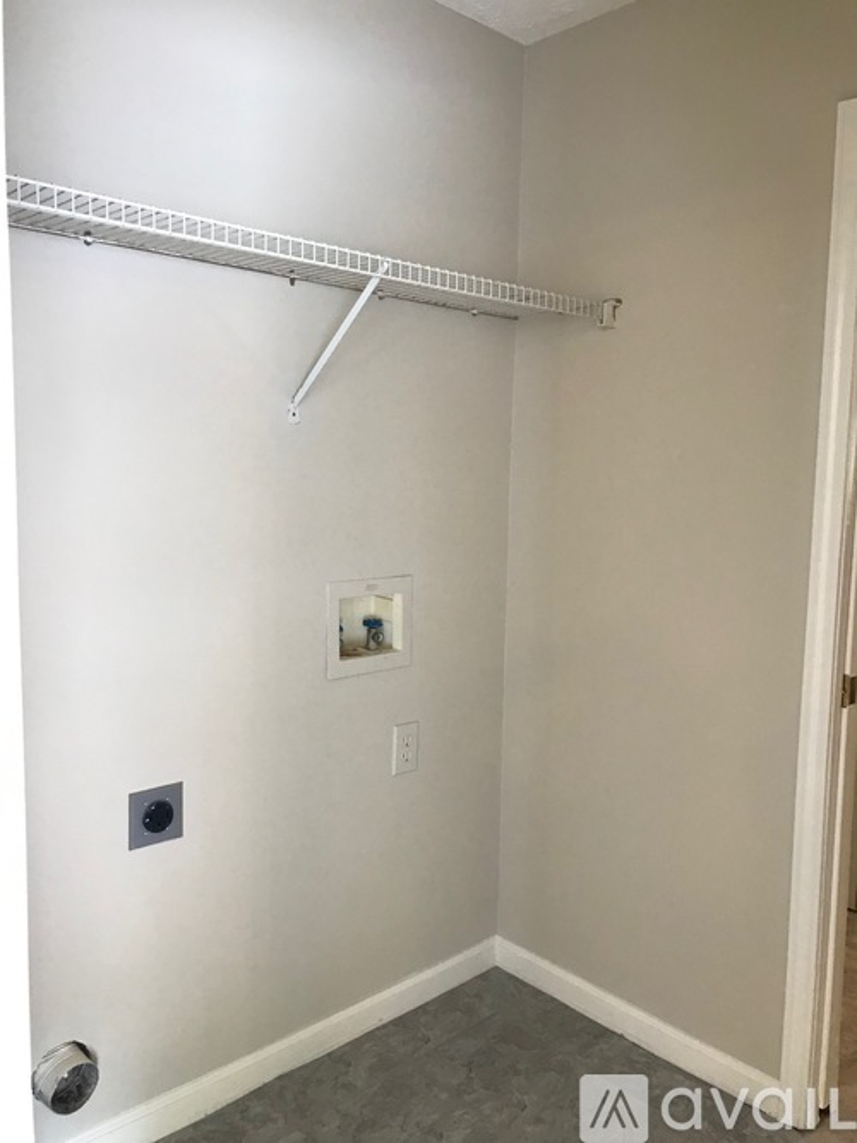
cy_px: 572
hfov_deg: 49.7
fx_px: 925
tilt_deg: -5.1
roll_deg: -1.5
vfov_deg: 63.5
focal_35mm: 28
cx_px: 428
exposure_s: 1/15
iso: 40
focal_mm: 3.99
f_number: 1.8
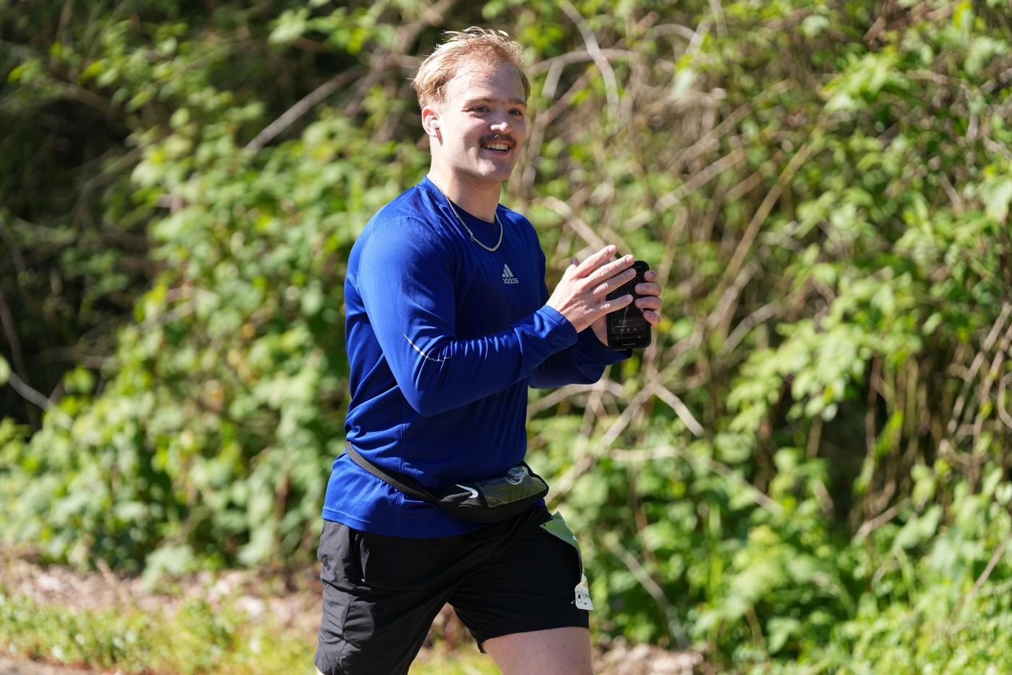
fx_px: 4328
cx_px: 506
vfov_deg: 8.9
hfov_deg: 13.3
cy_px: 338
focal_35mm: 154
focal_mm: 154
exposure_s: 1/2000
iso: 250
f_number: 2.8
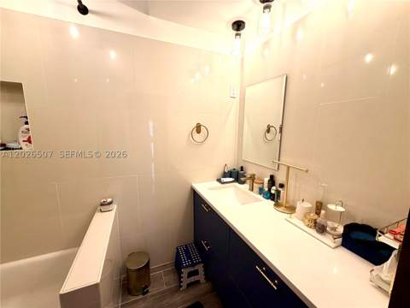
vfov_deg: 85.7
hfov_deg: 102.1
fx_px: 166
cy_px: 154
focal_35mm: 14
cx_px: 205
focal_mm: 2.22
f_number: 2.2
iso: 160
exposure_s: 1/120
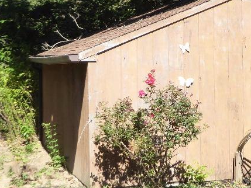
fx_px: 754
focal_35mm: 104
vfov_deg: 14.2
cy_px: 76
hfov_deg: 17.8
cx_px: 320
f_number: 3.5
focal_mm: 5.4
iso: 160
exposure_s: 1/400
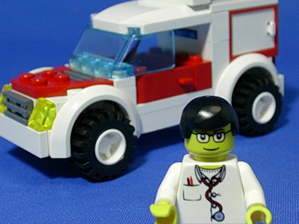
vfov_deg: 17.7
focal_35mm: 83
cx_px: 148
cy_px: 90
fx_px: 717
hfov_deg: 23.6
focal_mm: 9.6
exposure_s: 1/21.3
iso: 70
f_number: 3.5
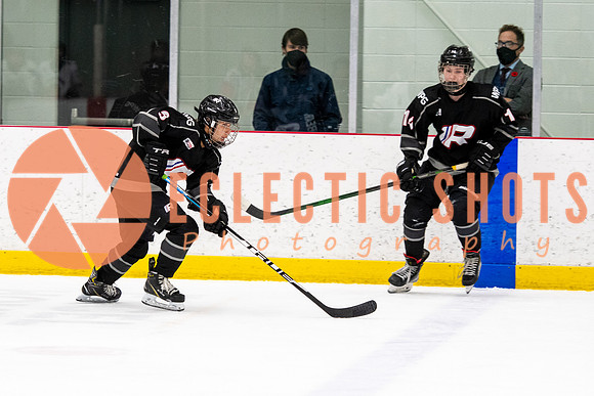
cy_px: 171
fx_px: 3797
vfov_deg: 6.0
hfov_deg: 8.9
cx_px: 203
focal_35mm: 230
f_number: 2.8
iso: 2000
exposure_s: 1/640
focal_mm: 116
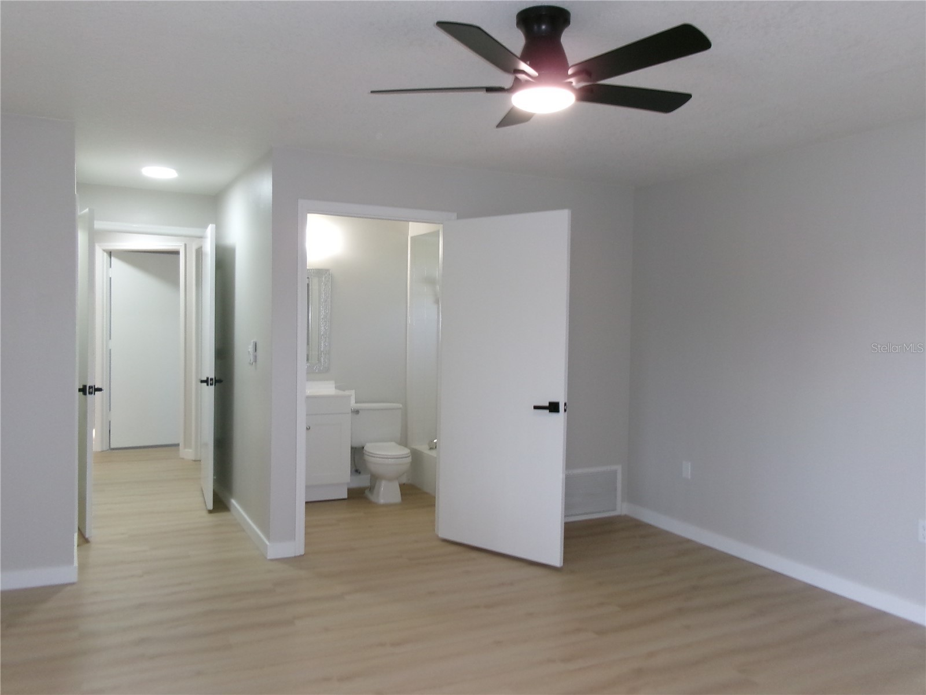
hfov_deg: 63.4
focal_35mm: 28
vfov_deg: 49.7
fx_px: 749
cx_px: 463
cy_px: 348
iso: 250
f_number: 3.9
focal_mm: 5.1
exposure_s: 1/34
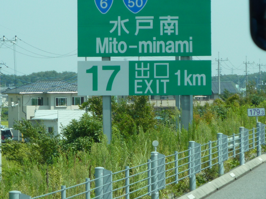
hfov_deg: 7.0
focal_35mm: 284
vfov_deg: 5.2
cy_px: 100
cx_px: 133
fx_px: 2182
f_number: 4.5
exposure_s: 1/500
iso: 100
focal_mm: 25.9
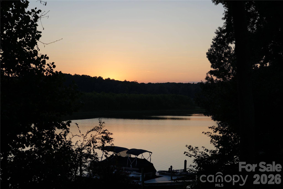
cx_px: 142
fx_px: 440
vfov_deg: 24.2
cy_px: 94
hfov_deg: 35.6
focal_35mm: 56
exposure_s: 1/500
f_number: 4
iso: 125
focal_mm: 56
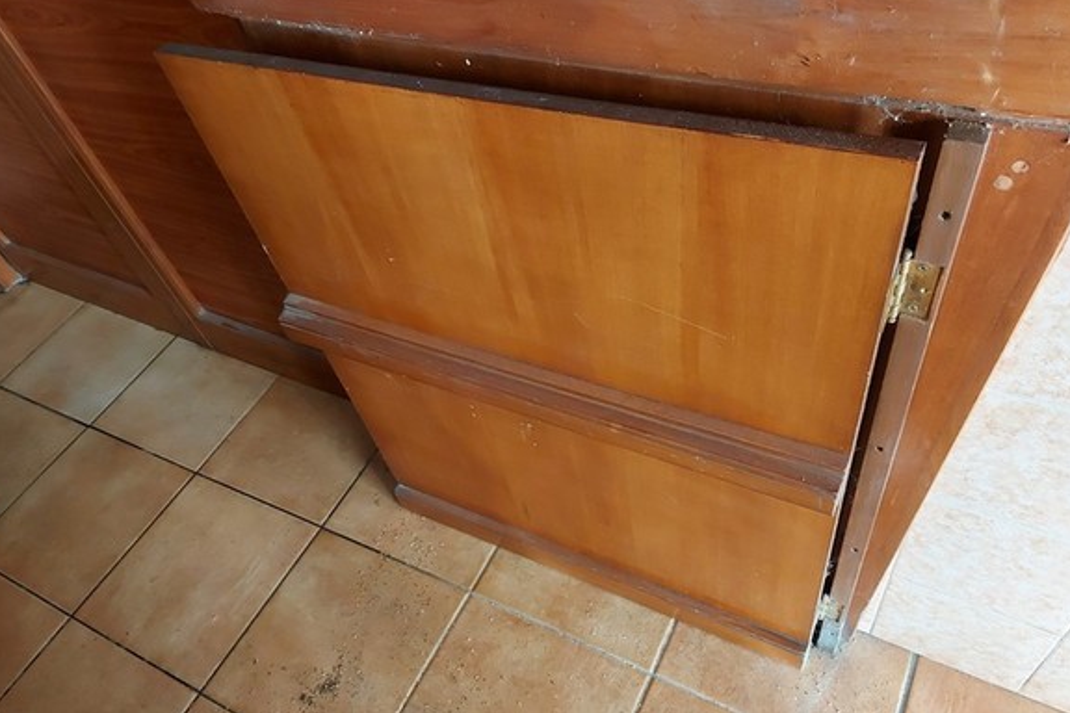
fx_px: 773
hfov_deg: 69.4
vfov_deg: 49.5
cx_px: 535
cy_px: 392
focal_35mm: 26
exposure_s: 1/25
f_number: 1.8
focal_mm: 5.23
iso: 250
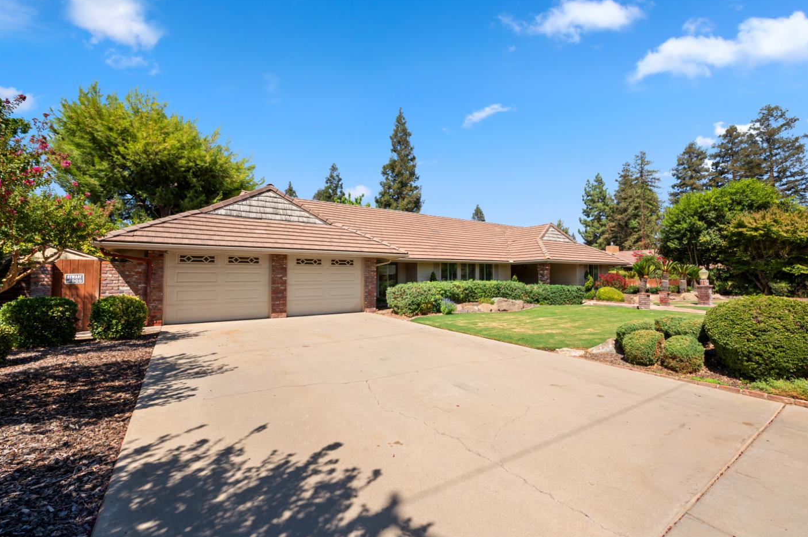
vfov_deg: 77.2
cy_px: 257
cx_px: 432
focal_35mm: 15
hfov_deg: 100.3
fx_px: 336
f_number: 9
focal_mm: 14
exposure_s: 1/250
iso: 250
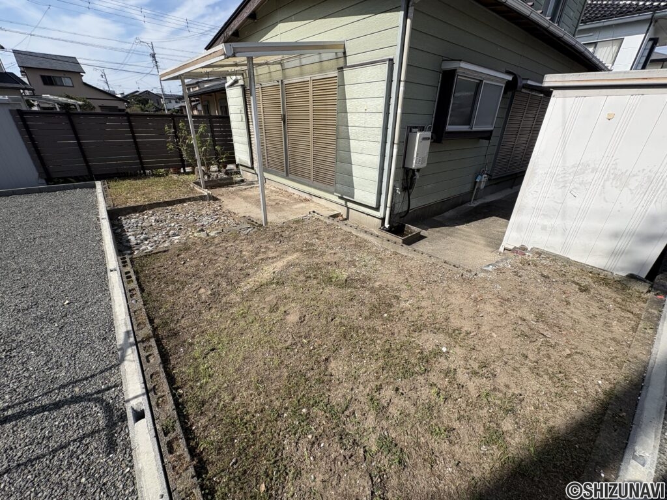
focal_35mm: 14
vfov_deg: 85.7
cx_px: 334
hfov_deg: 102.1
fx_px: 270
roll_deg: -0.7
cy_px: 250
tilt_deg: -24.9
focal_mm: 2.22
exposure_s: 1/1672
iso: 50
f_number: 2.2
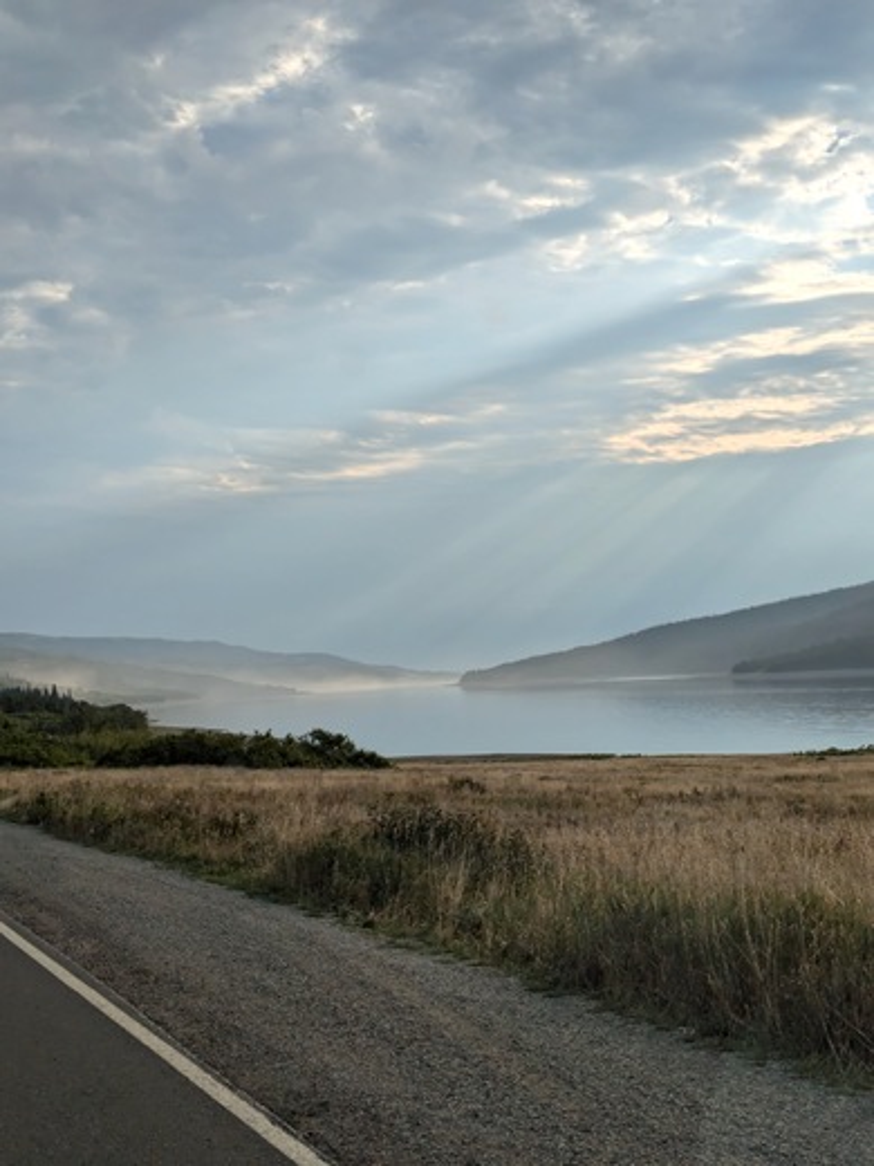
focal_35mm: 51
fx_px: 1717
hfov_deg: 28.6
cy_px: 583
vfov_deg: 37.5
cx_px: 437
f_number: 1.89
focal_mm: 5.43
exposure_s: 1/3546
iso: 44
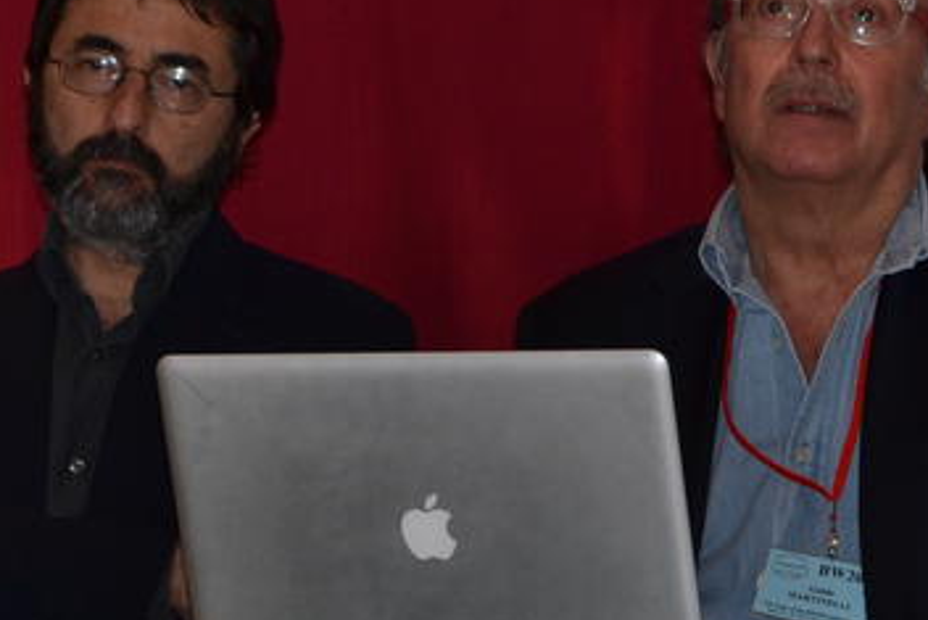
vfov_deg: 4.3
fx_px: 8174
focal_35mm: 317
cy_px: 232
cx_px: -158
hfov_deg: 6.5
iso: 200
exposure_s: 1/60
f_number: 5.6
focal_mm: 62
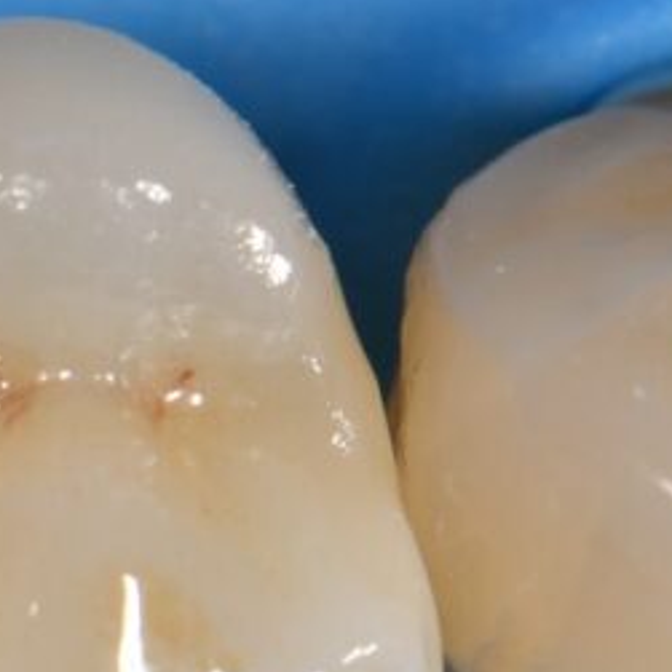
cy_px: 522
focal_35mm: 545
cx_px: -490
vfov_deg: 3.2
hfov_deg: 3.2
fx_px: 11970
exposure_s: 1/200
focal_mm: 105
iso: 200
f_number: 32
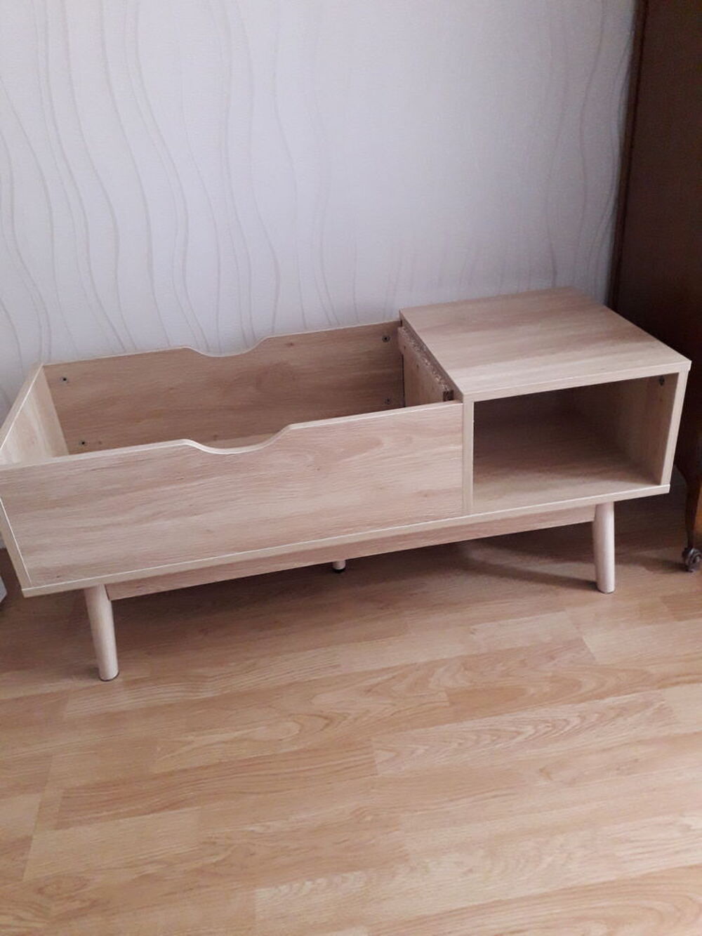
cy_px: 468
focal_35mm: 27
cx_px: 351
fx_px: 730
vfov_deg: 65.3
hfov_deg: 51.4
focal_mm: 3.6
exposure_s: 1/25
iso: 400
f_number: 1.9
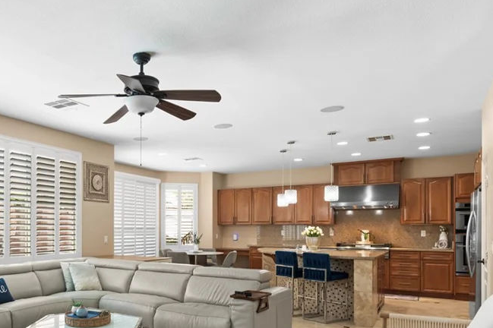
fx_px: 411
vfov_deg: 42.7
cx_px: 144
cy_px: 231
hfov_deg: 59.7
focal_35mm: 30
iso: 400
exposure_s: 1/13
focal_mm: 19
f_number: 8
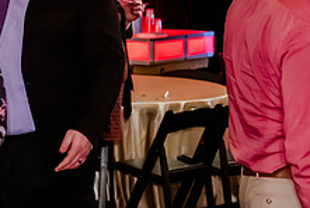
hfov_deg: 14.9
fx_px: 1173
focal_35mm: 136
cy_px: 5
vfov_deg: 10.0
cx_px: 34
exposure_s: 1/125
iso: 5000
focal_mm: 38
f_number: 2.8
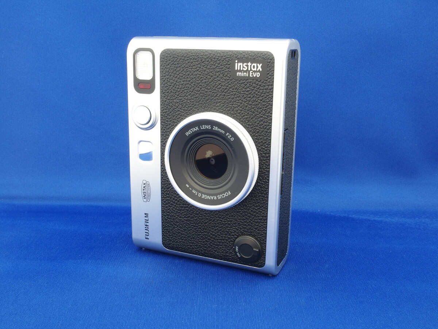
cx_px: 219
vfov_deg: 37.7
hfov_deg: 49.0
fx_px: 481
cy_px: 164
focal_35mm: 38
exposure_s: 2
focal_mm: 8.1
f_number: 8
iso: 100
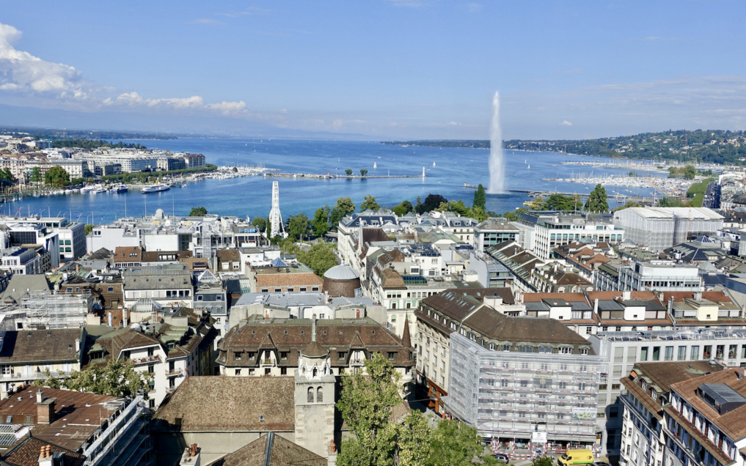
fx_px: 651
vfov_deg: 39.4
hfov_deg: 59.6
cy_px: 241
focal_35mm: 32
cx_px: 369
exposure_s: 1/100
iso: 125
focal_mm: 11.33
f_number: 5.6
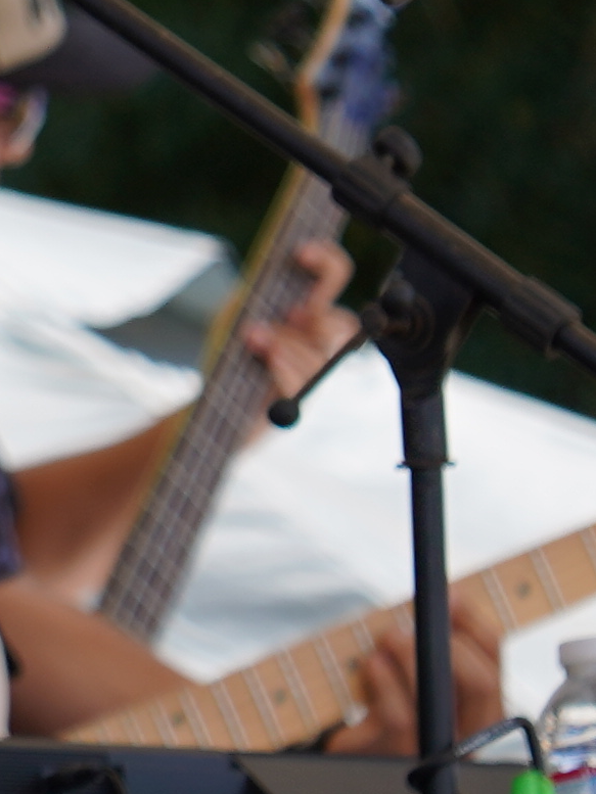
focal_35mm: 653
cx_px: -1516
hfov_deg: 2.2
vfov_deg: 3.0
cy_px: -1206
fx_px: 14987
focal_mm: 88
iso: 100
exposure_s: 1/250
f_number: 5
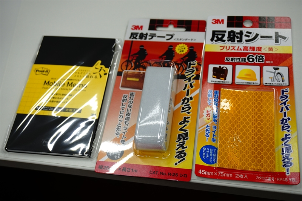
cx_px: 151
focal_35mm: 43
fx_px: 361
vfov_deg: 31.2
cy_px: 100
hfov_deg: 45.4
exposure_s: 1/60
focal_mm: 29
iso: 250
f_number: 4.5
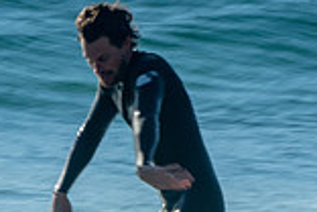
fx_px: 15708
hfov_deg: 1.2
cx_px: 140
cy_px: 264
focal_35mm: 1784
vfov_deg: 0.8
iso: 100
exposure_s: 1/30
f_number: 25
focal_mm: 320
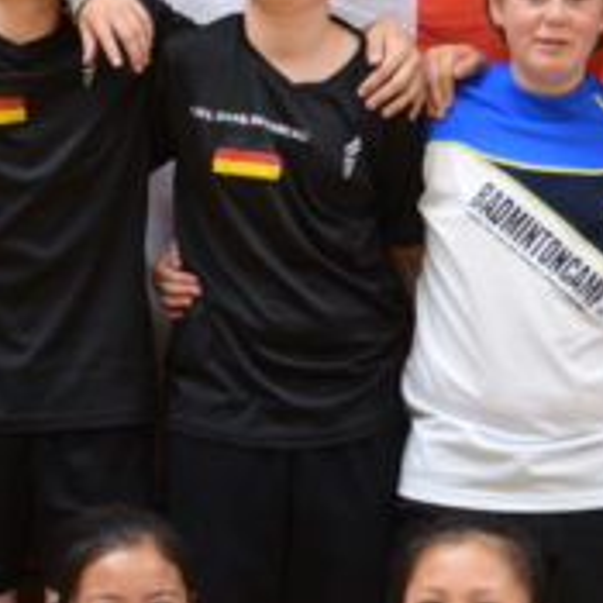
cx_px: 596
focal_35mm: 224
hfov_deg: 7.8
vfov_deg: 7.8
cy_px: 346
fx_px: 4415
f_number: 4.5
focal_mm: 30
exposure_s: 1/80
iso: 400
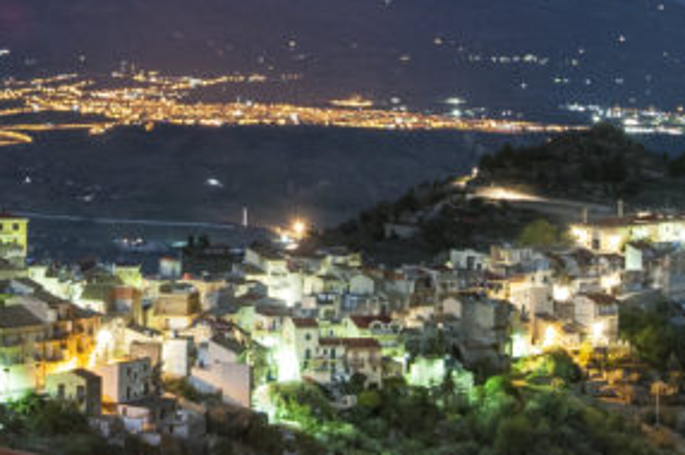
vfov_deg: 14.3
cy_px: -8
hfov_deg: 21.5
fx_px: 1787
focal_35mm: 94
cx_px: 184
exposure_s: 8
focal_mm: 35
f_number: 8
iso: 1250
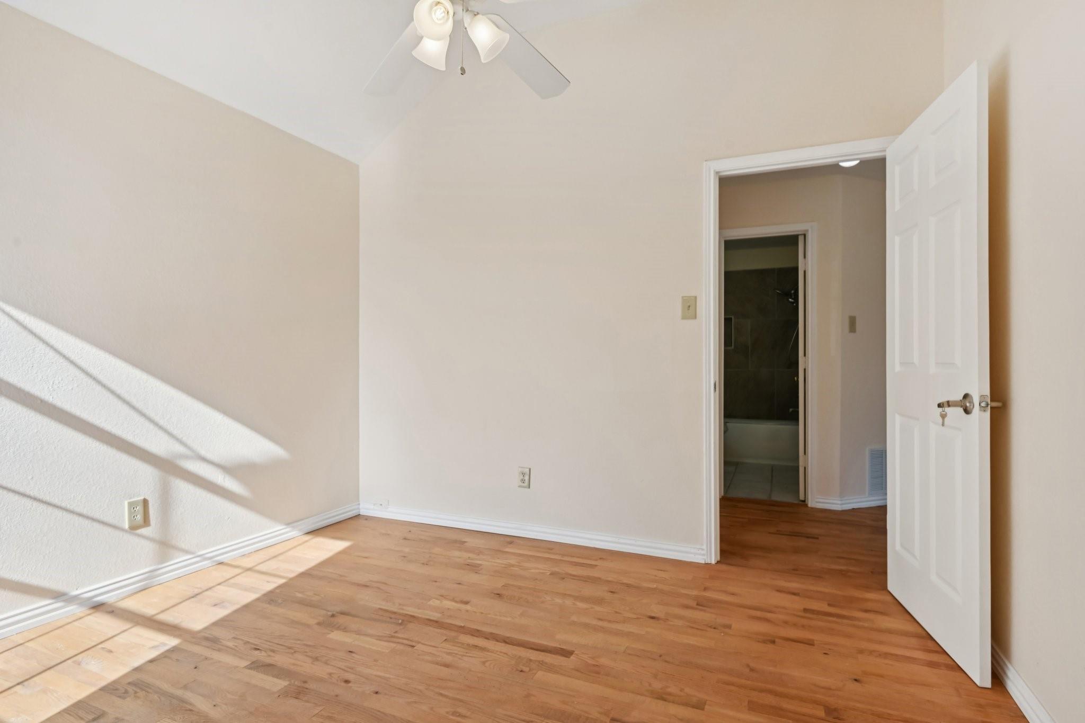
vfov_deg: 64.5
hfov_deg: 86.9
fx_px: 573
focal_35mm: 19
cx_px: 542
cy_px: 362
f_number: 8
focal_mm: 19
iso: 400
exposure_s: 1/640
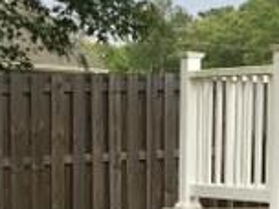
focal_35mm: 153
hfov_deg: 12.8
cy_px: 255
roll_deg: -1.6
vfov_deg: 9.6
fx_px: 1233
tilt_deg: -5.5
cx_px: 226
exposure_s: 1/732
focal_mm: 4.15
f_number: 2.2
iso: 32
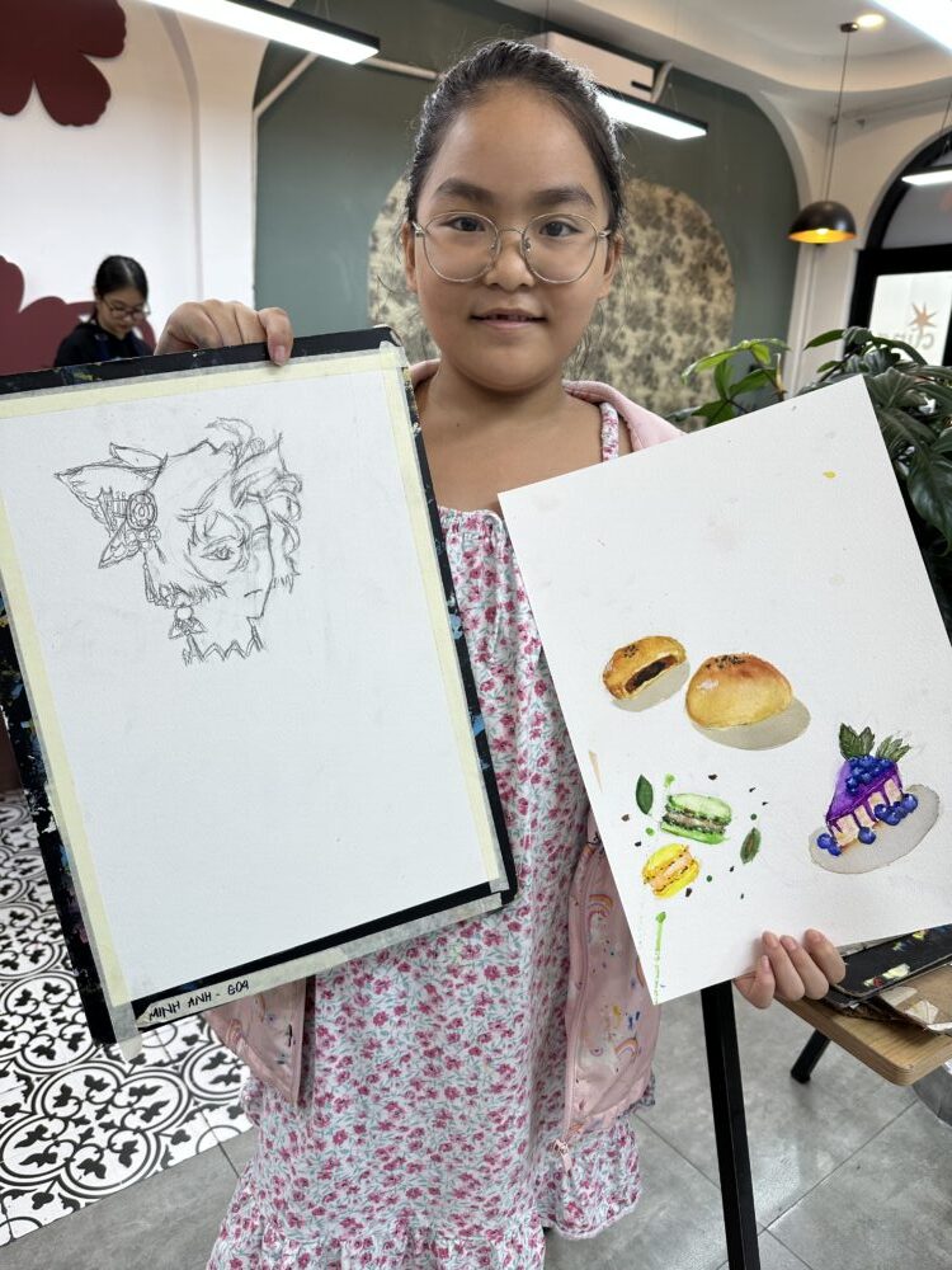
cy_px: 635
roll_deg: -3.4
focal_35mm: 24
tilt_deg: -15.1
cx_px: 476
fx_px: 880
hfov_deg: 56.8
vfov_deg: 71.6
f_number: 1.78
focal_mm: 6.86
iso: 64
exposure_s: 1/117
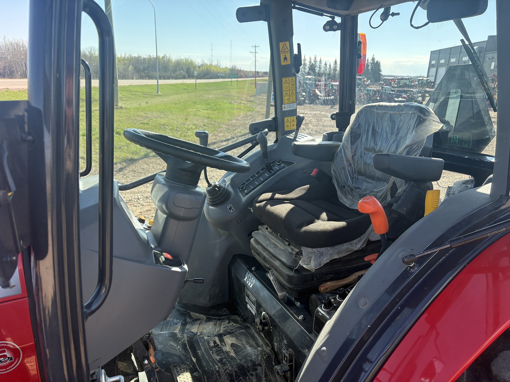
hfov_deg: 67.3
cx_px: 255
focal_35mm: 26
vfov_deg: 53.1
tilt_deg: -16.1
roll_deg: -2.2
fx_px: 383
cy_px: 191
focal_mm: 5.96
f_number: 1.6
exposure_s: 1/933
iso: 64
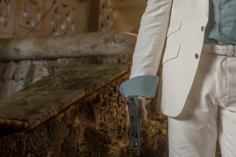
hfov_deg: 15.9
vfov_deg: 10.8
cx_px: 247
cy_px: 19
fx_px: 826
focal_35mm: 126
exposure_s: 1/25
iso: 2000
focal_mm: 50
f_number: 4.5
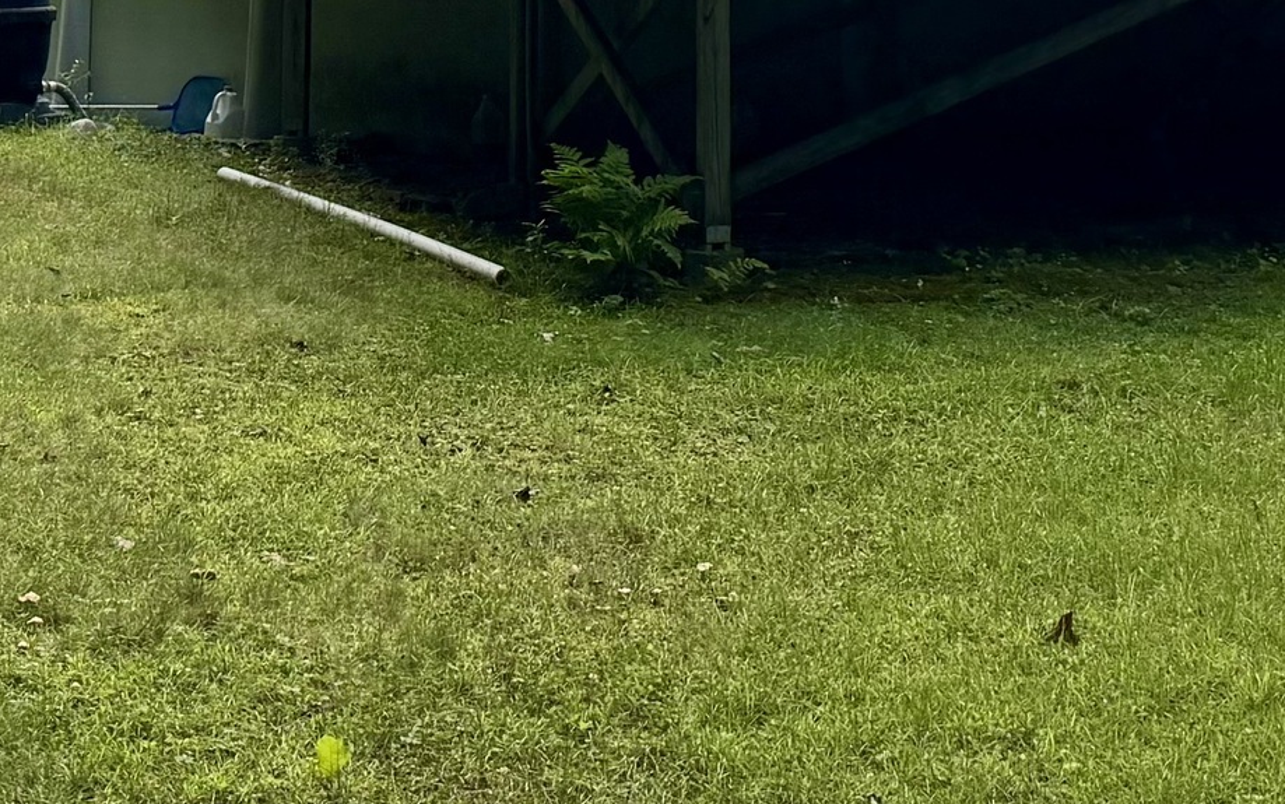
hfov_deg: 24.3
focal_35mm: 85
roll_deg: +1.0
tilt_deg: +6.1
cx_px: 839
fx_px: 2978
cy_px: -403
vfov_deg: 14.4
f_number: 1.78
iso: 100
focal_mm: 6.76
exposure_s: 1/2801
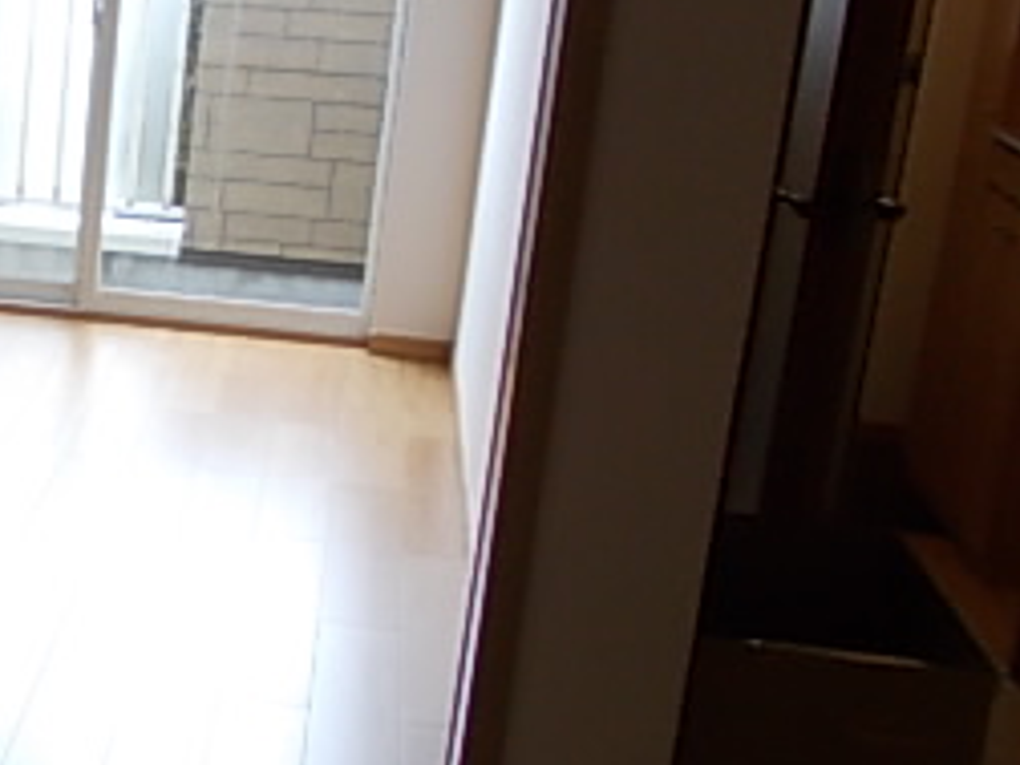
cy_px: 445
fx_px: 2092
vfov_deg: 20.7
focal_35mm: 71
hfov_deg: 24.3
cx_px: -271
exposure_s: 1/50
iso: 80
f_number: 2.7
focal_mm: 4
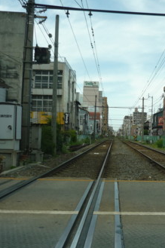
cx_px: 132
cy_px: 125
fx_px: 323
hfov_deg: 28.0
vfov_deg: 41.9
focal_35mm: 47
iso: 100
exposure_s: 1/800
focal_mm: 5.5
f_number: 2.8
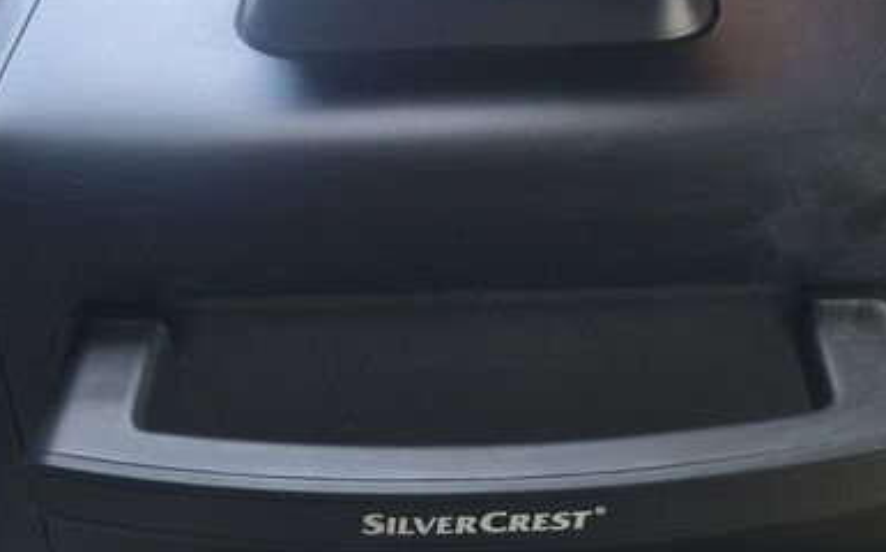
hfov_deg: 46.2
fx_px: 1038
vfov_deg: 29.3
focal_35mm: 43
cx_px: 479
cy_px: 136
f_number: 1.8
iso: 50
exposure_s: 1/102
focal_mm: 5.4
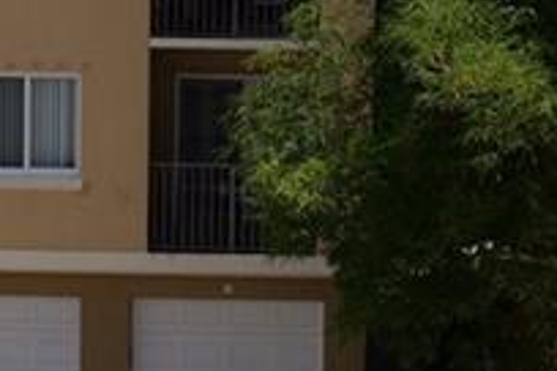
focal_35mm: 157
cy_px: 142
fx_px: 2429
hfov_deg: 13.0
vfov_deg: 8.7
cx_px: 126
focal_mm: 20
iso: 100
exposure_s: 1/200
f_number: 11
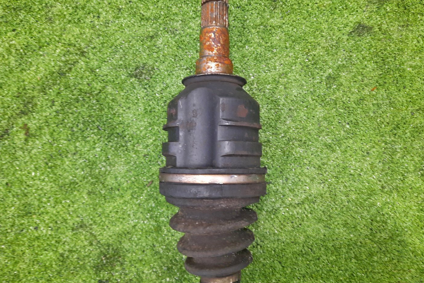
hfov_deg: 67.4
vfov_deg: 47.8
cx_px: 212
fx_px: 318
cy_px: 125
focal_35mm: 27
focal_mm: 4.6
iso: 321
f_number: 2
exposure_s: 1/25
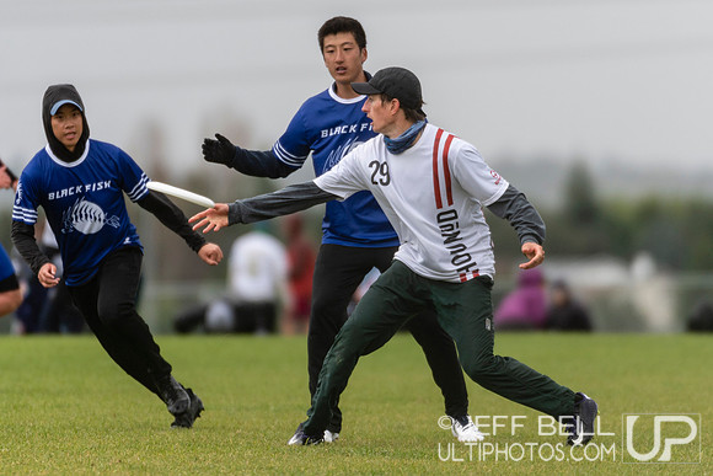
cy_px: 213
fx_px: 15116
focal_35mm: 763
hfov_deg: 2.7
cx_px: 393
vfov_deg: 1.8
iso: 140
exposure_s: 1/1000
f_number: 4
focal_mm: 400
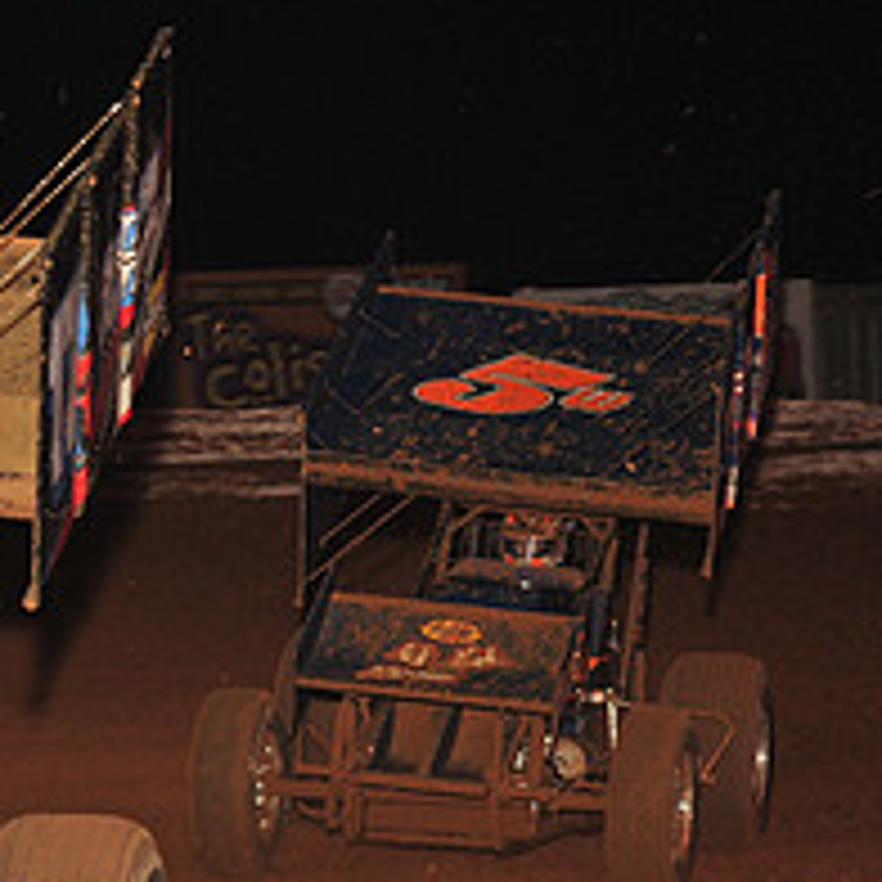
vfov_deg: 8.7
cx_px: -360
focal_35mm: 201
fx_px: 5794
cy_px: 513
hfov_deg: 8.5
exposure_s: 1/320
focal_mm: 80
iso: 1000
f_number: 7.1
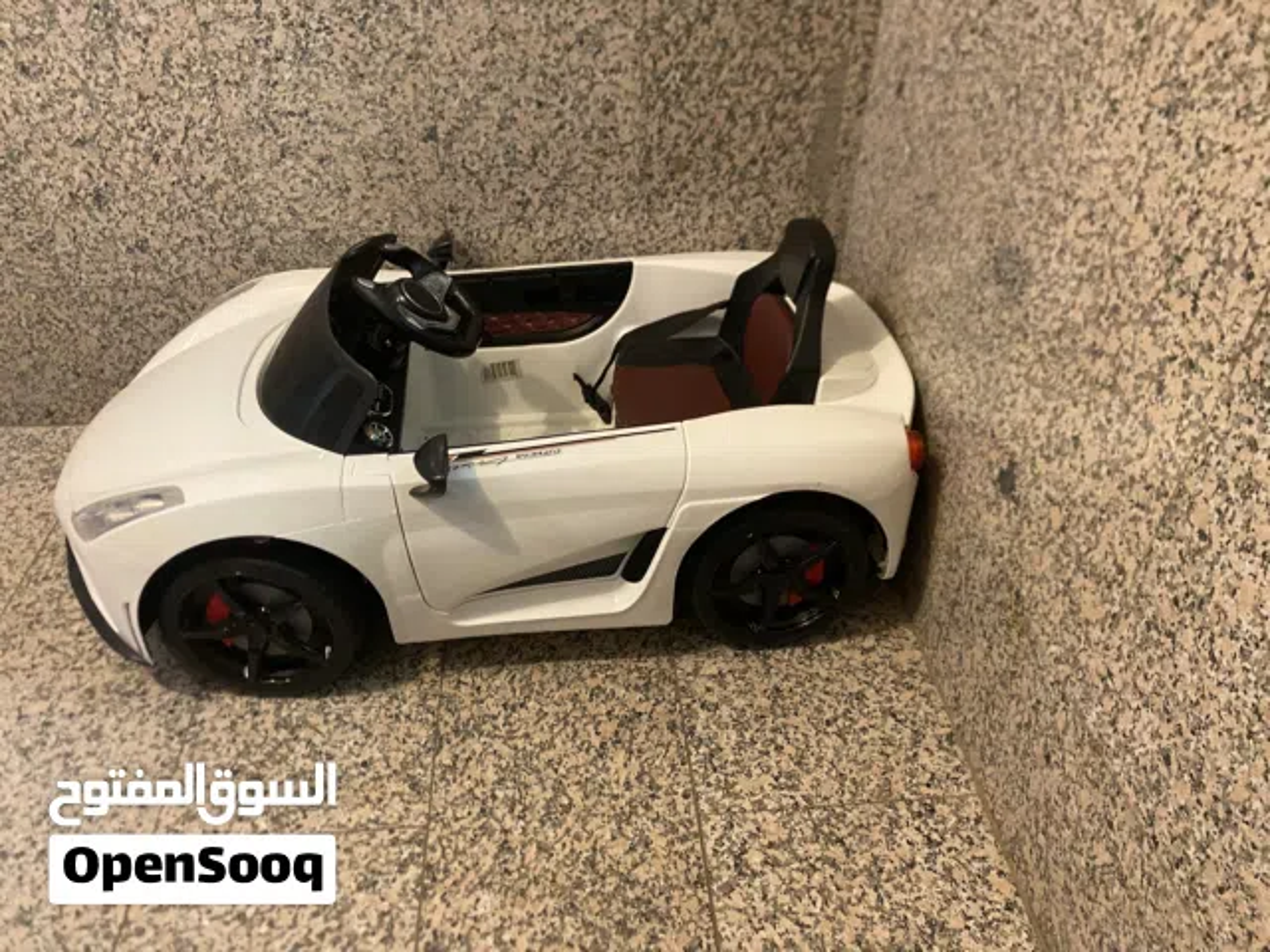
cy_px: 476
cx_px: 635
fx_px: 954
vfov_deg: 53.1
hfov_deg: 67.3
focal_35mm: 26
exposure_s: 1/50
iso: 500
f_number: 1.8
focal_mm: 4.25
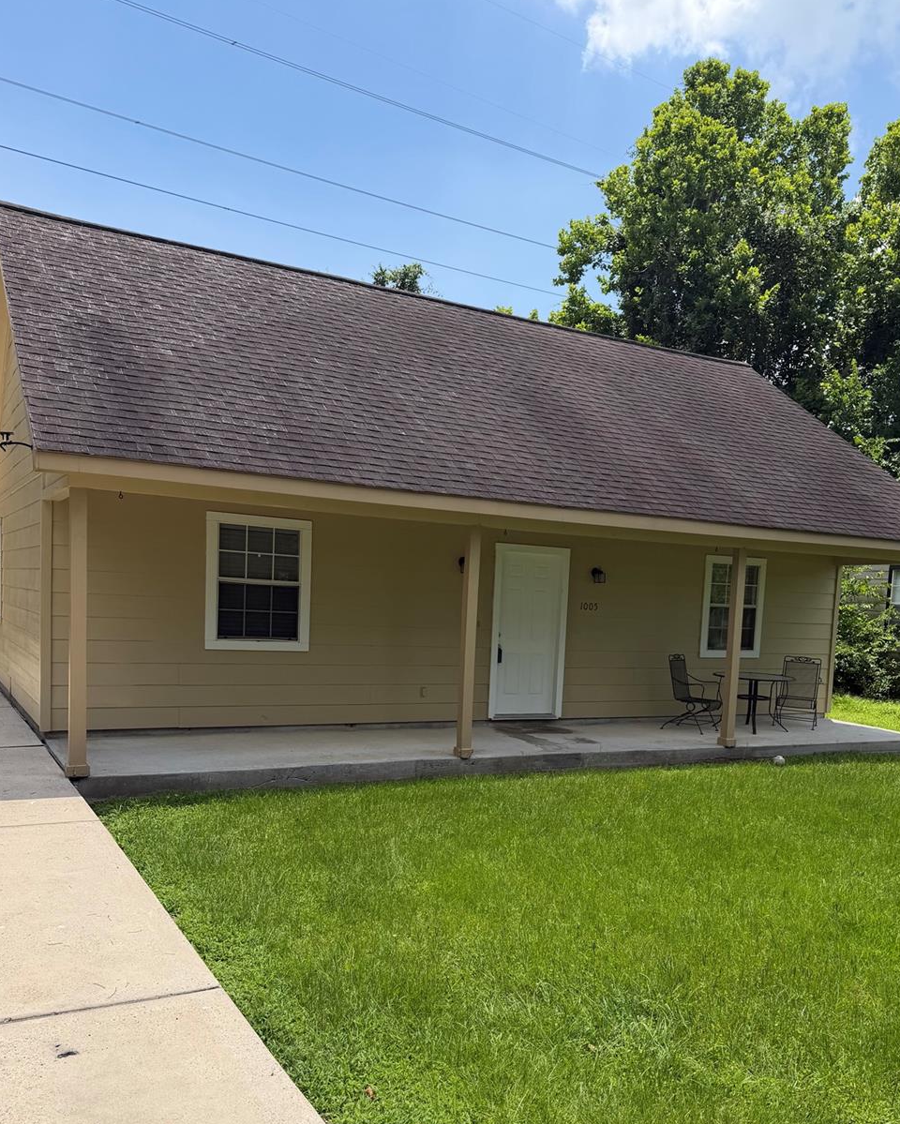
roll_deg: -2.8
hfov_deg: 48.4
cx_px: 505
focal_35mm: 30
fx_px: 998
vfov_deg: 58.2
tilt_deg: -4.4
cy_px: 684
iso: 80
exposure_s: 1/3759
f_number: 1.78
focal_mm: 6.76
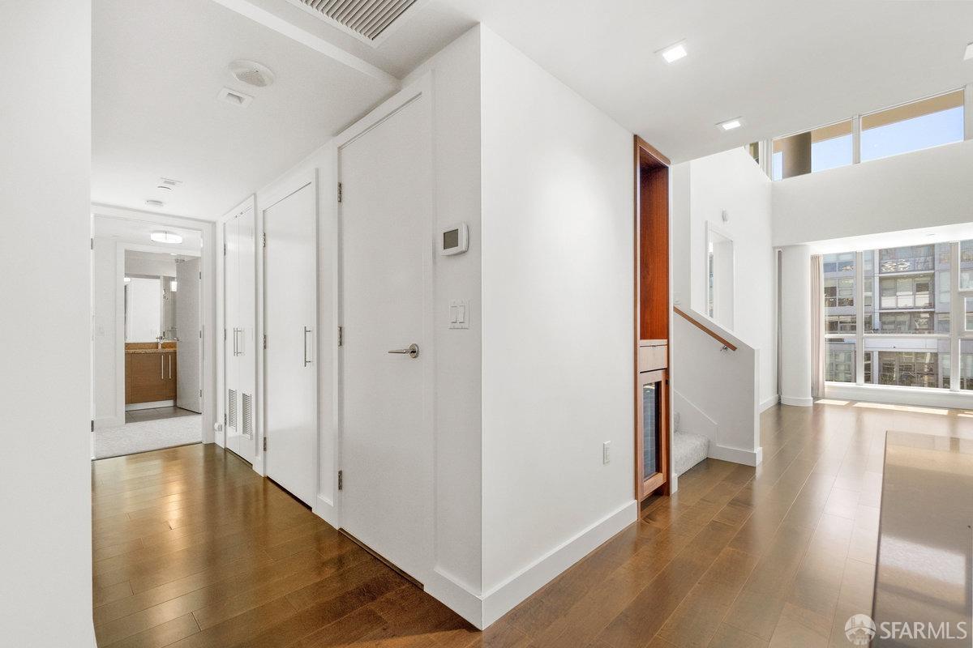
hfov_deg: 100.4
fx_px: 405
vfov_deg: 77.3
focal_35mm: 15
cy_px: 324
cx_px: 486
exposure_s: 1/15
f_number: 8
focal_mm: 10
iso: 800
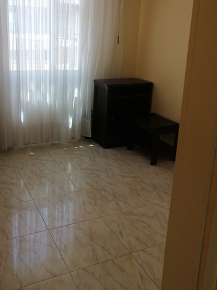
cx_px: 89
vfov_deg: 52.0
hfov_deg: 40.5
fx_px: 293
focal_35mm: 35
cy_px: 105
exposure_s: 1/162
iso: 50
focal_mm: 3.95
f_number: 1.8
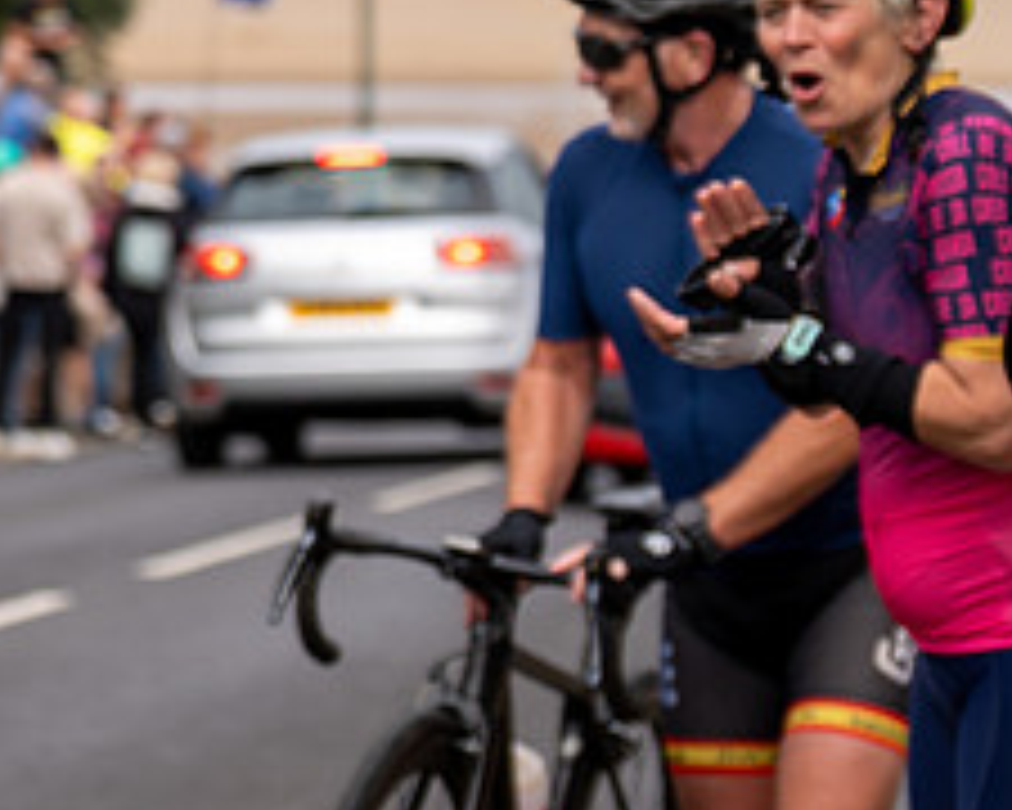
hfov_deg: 7.9
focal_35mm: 239
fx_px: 7158
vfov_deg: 6.4
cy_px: -154
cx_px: -664
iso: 100
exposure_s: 1/640
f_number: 3.5
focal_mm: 70
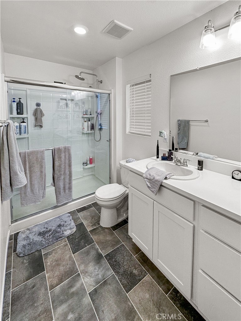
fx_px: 130
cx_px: 120
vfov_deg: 102.1
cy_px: 160
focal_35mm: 14
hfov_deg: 85.7
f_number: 2.2
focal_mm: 2.22
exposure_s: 1/120
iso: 100
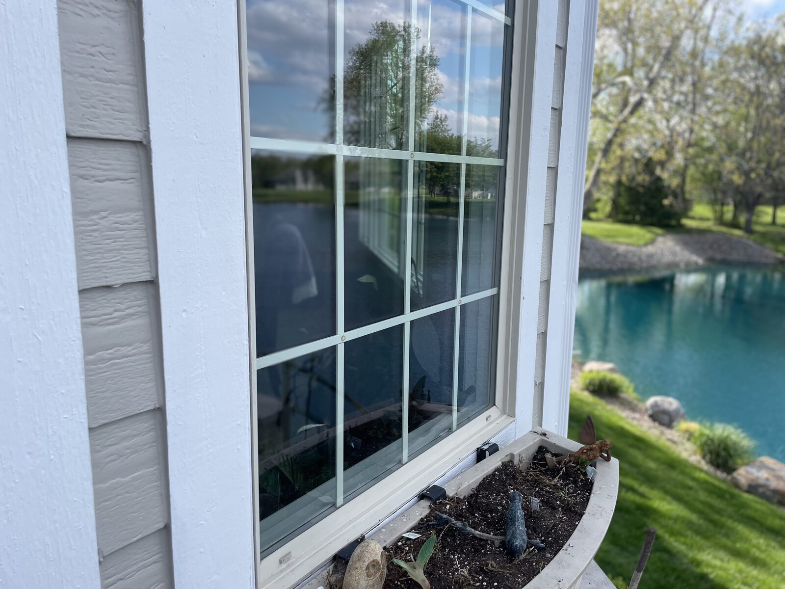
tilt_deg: -10.5
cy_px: 294
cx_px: 392
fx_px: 590
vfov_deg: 53.1
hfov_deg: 67.3
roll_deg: -0.3
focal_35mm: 26
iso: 50
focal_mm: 4.2
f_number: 1.6
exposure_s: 1/1595
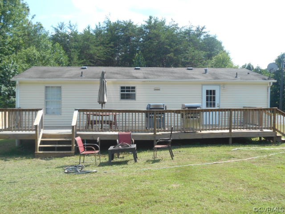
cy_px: 107
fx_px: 305
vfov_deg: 38.7
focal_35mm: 37
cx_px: 142
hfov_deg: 50.1
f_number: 3.9
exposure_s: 1/400
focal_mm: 6.7
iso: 80
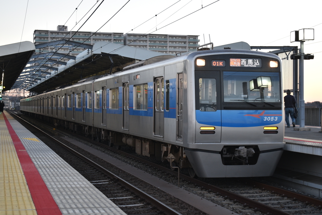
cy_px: 108
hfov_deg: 29.2
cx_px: 161
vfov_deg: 19.7
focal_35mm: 69
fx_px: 617
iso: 500
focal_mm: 46
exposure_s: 1/100
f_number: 5.6
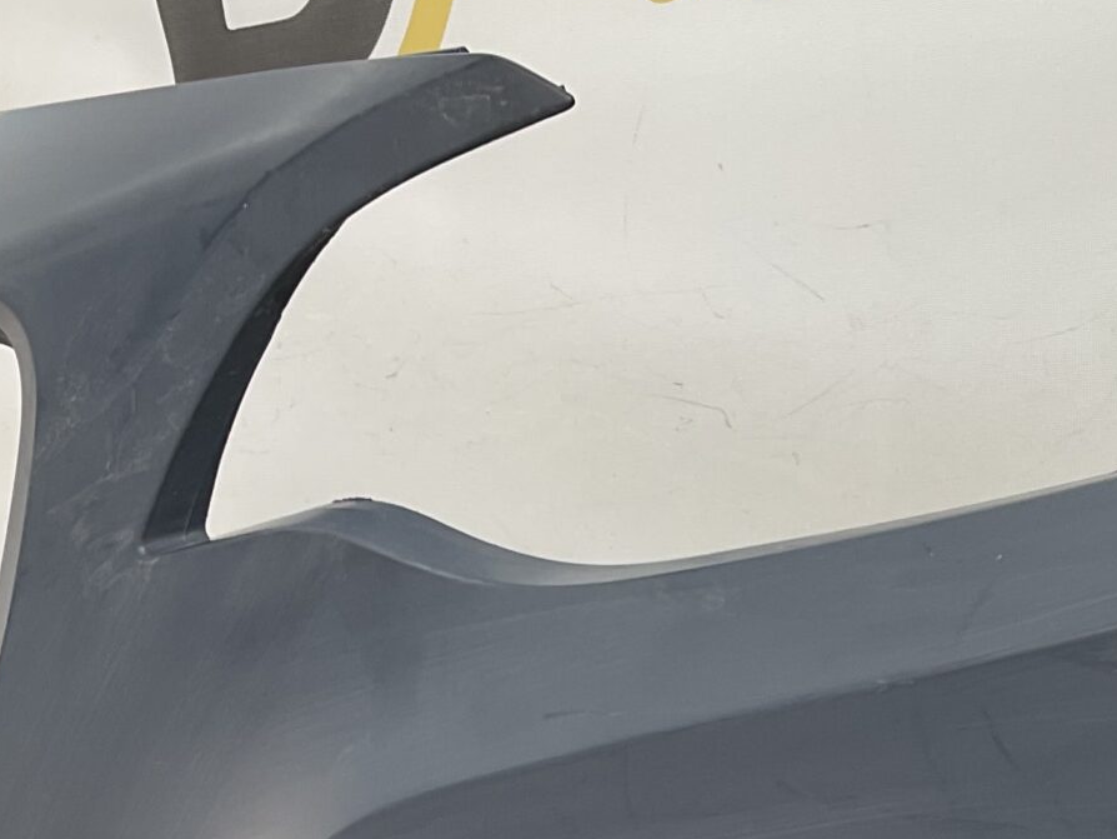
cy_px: 942
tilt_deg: -13.2
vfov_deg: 17.2
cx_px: 752
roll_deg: +4.0
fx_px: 2679
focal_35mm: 83
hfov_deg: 23.4
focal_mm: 3
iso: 16
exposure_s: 1/155
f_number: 1.8
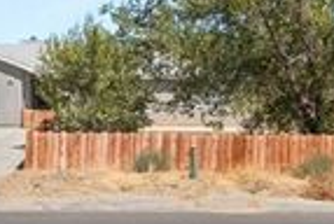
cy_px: 158
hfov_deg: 29.7
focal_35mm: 67
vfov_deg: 20.3
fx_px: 623
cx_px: 98
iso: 250
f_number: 9
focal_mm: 10
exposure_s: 1/450
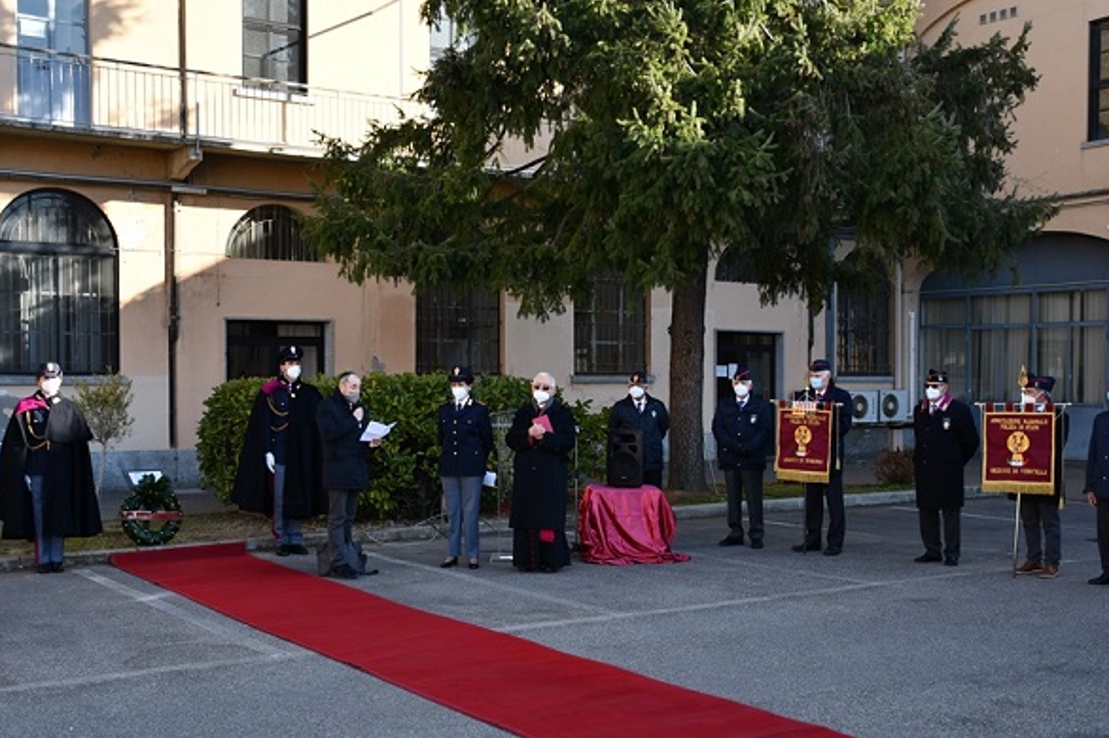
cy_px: 392
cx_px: 594
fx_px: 1324
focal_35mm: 43
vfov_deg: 31.1
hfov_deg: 45.4
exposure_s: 1/250
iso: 100
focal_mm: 24
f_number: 3.8
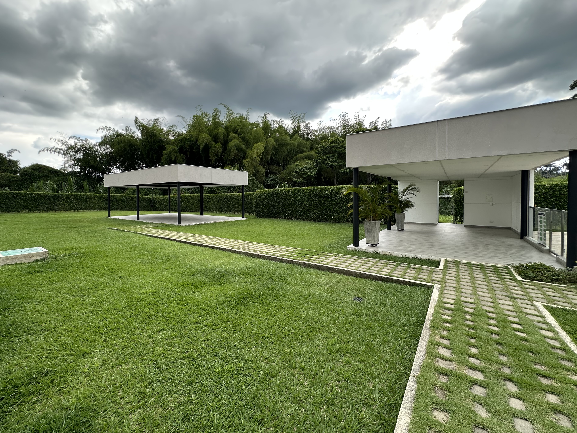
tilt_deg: -1.6
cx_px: 274
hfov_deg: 98.1
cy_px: 202
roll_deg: +0.1
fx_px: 250
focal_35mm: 15
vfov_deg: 81.6
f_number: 2.2
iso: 40
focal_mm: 2.22
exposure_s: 1/303
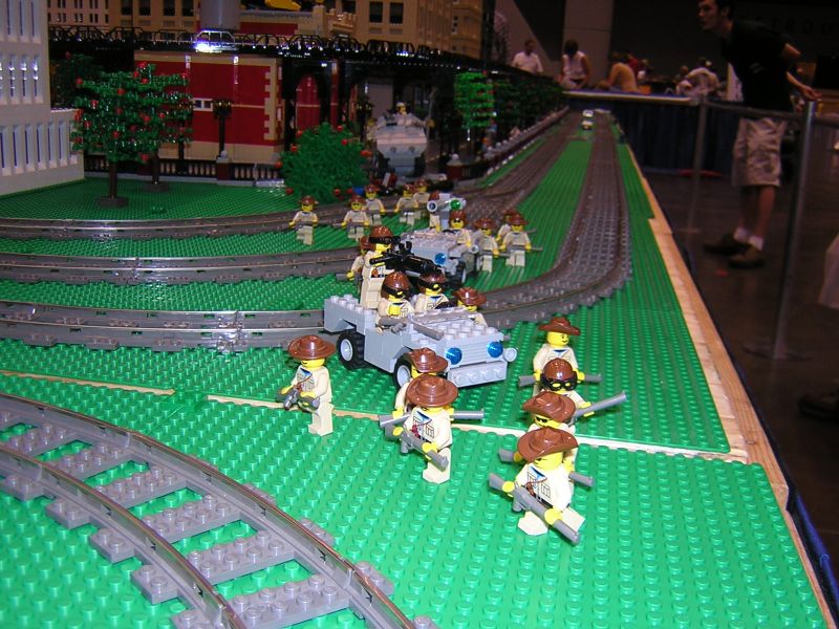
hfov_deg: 51.4
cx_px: 420
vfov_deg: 39.7
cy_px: 314
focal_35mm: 36
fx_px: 873
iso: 100
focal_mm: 4.7
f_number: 2.6
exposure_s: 1/60.1
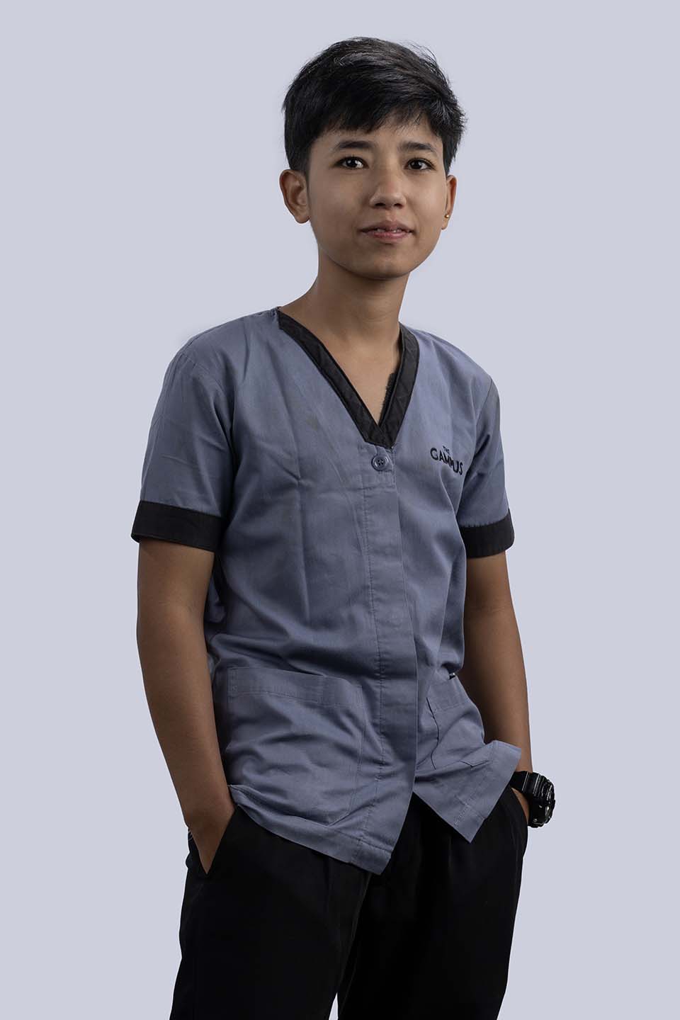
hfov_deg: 13.0
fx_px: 2975
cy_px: 510
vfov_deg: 19.5
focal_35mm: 105
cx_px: 340
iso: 80
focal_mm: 105
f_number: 11
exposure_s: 1/200
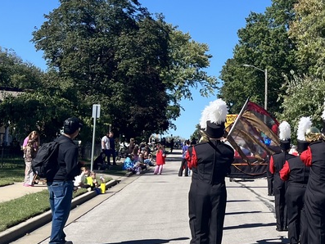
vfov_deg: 21.9
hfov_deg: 26.7
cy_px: 144
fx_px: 629
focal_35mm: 67
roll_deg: -3.1
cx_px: 356
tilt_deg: +1.6
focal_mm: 5.7
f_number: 1.5
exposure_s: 1/3831
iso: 50
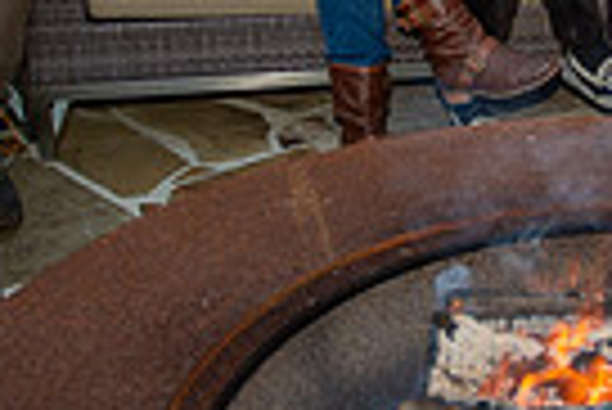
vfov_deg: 16.6
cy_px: 5
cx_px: 594
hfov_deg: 24.1
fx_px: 1378
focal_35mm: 81
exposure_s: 1/60
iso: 160
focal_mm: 19
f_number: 2.8
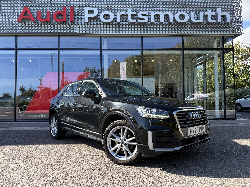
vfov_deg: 56.8
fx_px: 173
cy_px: 94
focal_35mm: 24
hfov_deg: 71.6
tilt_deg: +2.8
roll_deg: +1.0
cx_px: 125
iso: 100
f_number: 1.78
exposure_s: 1/1385
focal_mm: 6.76
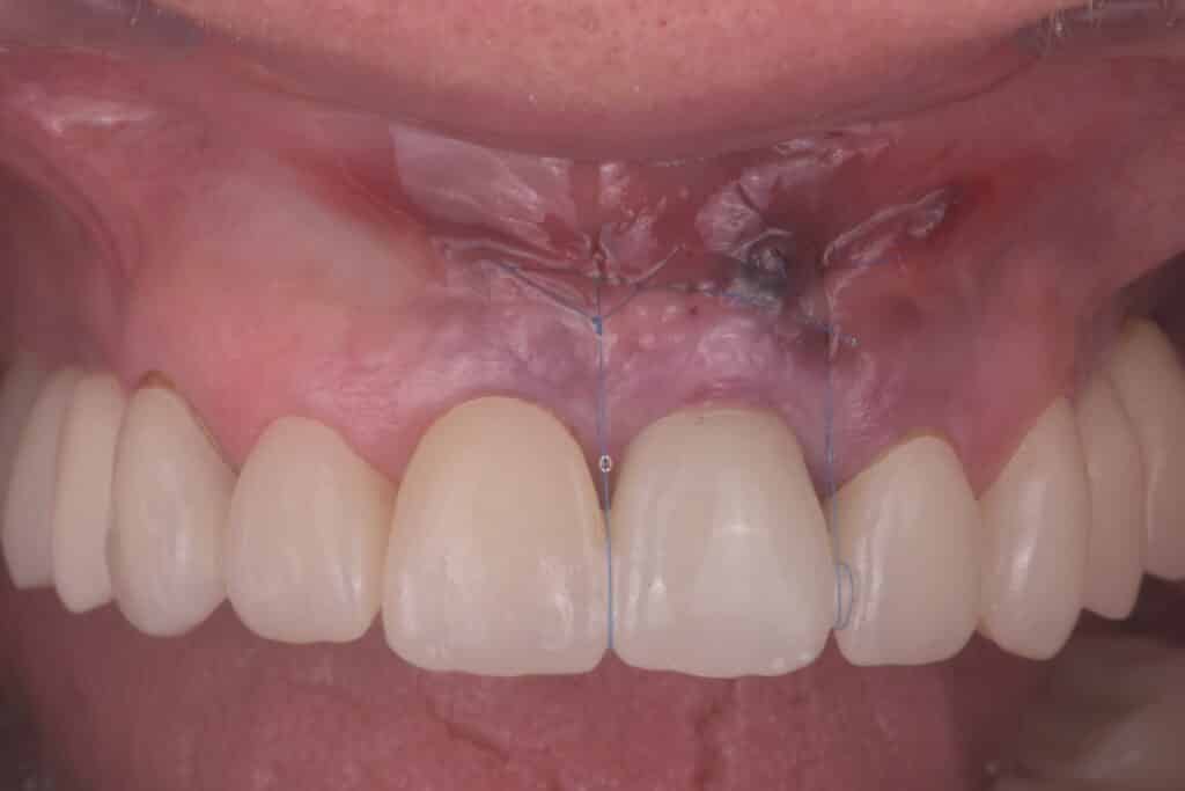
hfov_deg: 15.2
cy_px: 396
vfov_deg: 10.2
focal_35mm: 135
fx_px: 4444
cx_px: 592
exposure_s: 1/125
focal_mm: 90
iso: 280
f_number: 40
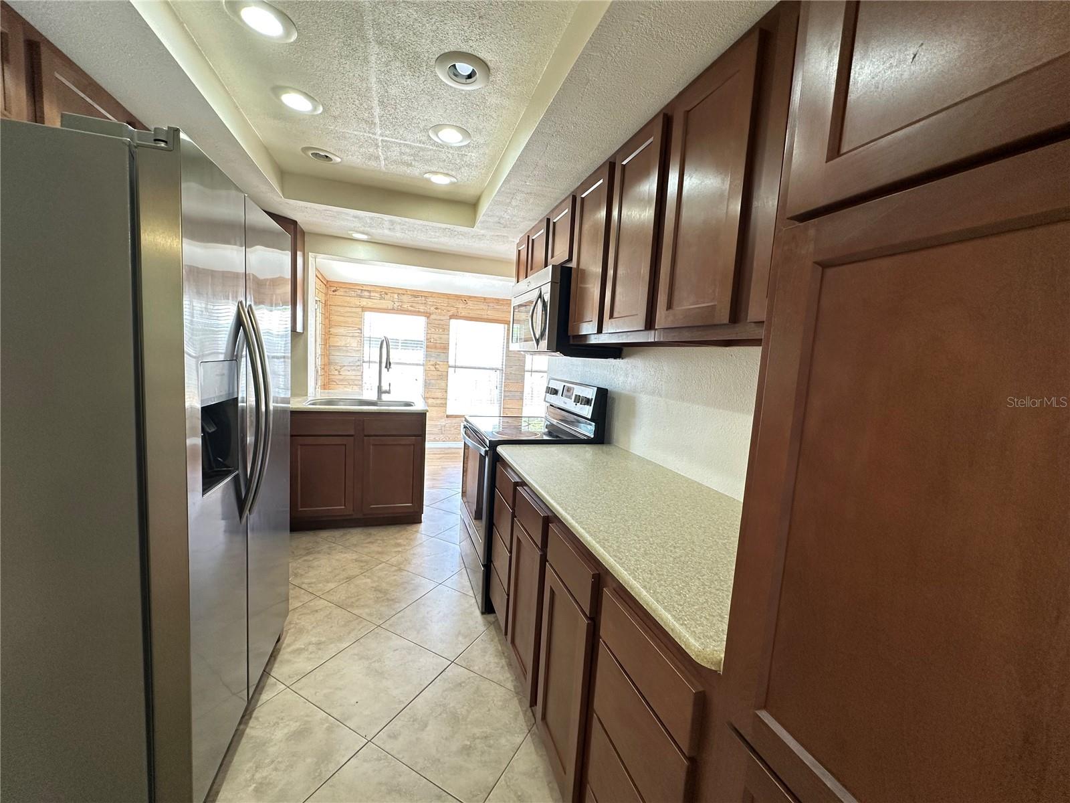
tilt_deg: -5.3
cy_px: 402
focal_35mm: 14
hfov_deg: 102.1
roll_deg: -3.4
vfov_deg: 85.7
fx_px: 433
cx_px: 535
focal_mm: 2.22
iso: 160
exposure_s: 1/60
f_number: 2.2
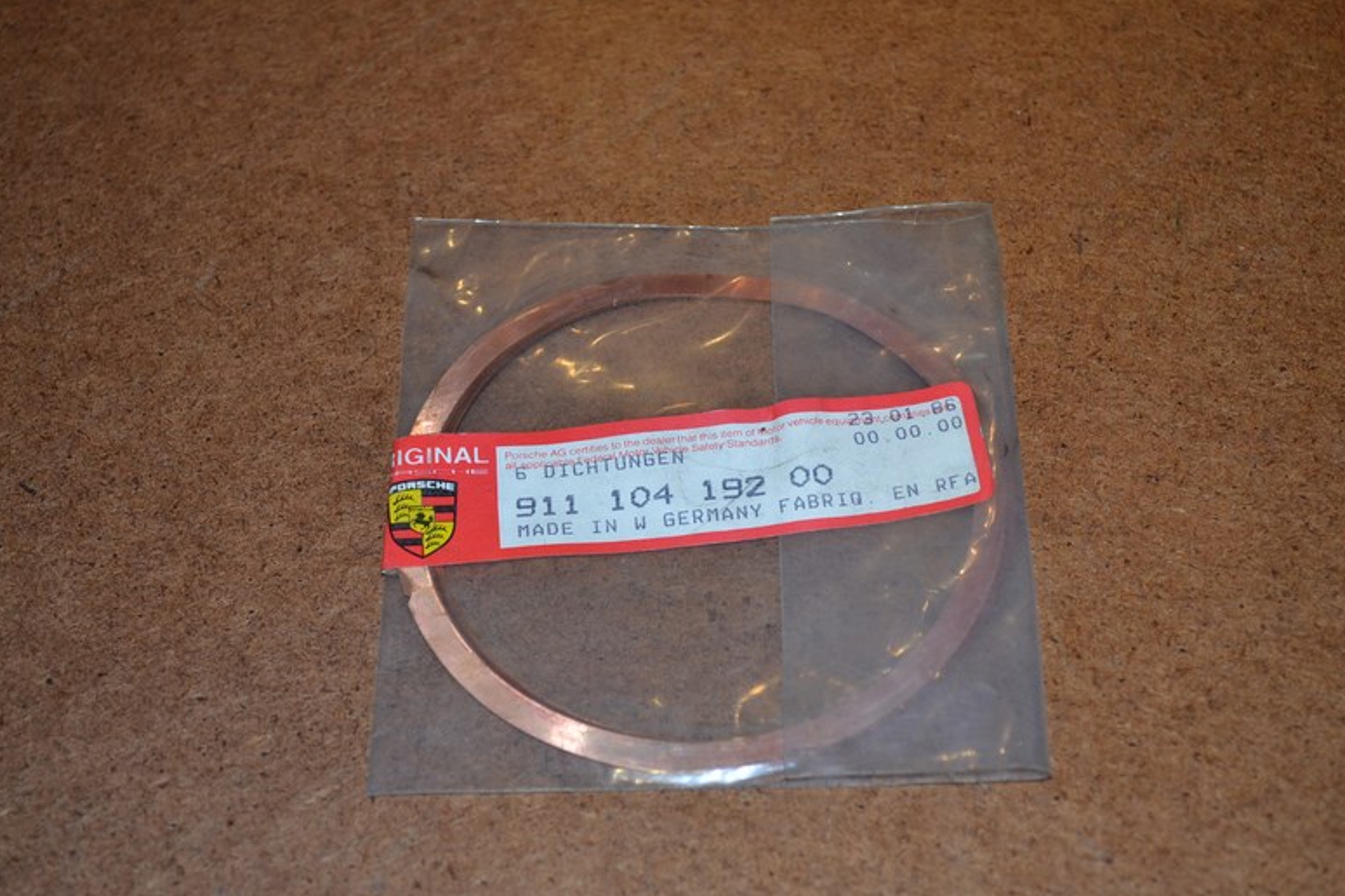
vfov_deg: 21.9
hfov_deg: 32.4
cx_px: 686
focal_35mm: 62
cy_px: 459
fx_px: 2316
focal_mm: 40
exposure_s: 1/60
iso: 1000
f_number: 5.3
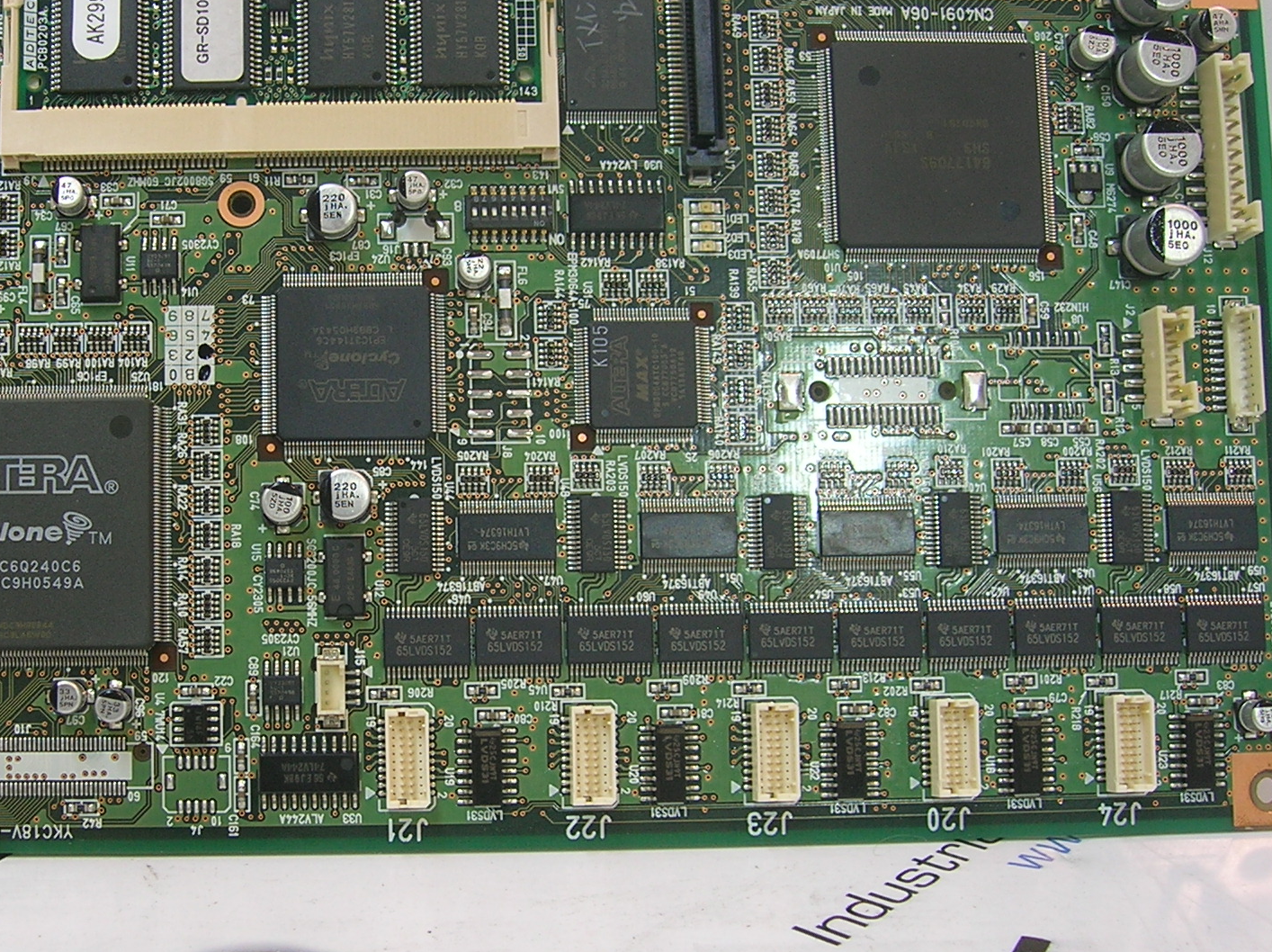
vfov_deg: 26.5
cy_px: 472
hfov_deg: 34.6
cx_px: 408
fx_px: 2019
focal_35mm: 55
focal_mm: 5.7
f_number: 2.9
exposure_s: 1/4.2
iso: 50
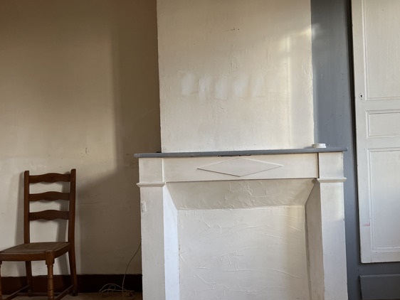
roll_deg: +2.2
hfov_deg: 49.9
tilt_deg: -1.0
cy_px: 151
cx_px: 233
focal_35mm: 37
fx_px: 428
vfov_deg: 38.7
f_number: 1.6
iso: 100
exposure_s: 1/121
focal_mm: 5.1
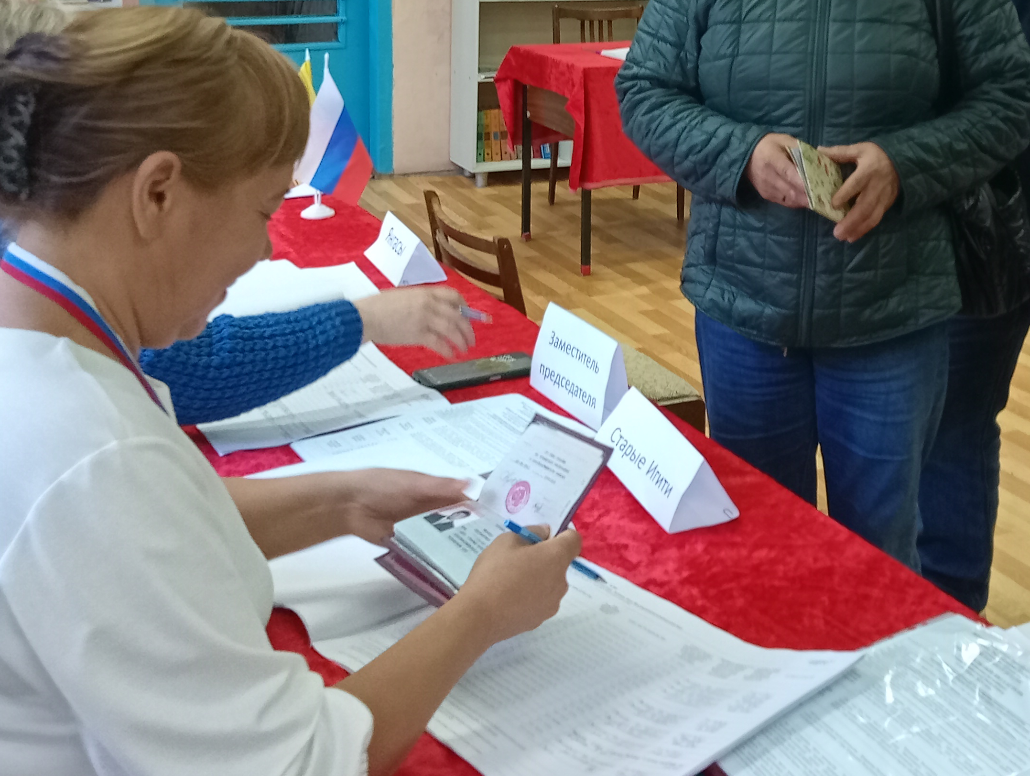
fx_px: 1579
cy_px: 78
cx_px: 682
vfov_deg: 26.7
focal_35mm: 53
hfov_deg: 35.8
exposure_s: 1/50
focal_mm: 4.05
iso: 1200
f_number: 1.8
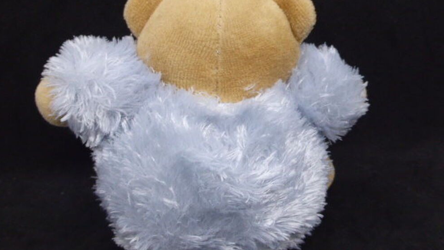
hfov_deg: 58.0
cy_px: 130
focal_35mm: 34
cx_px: 221
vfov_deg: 34.7
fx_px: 400
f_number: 3.6
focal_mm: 5.4
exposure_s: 1/60
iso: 320
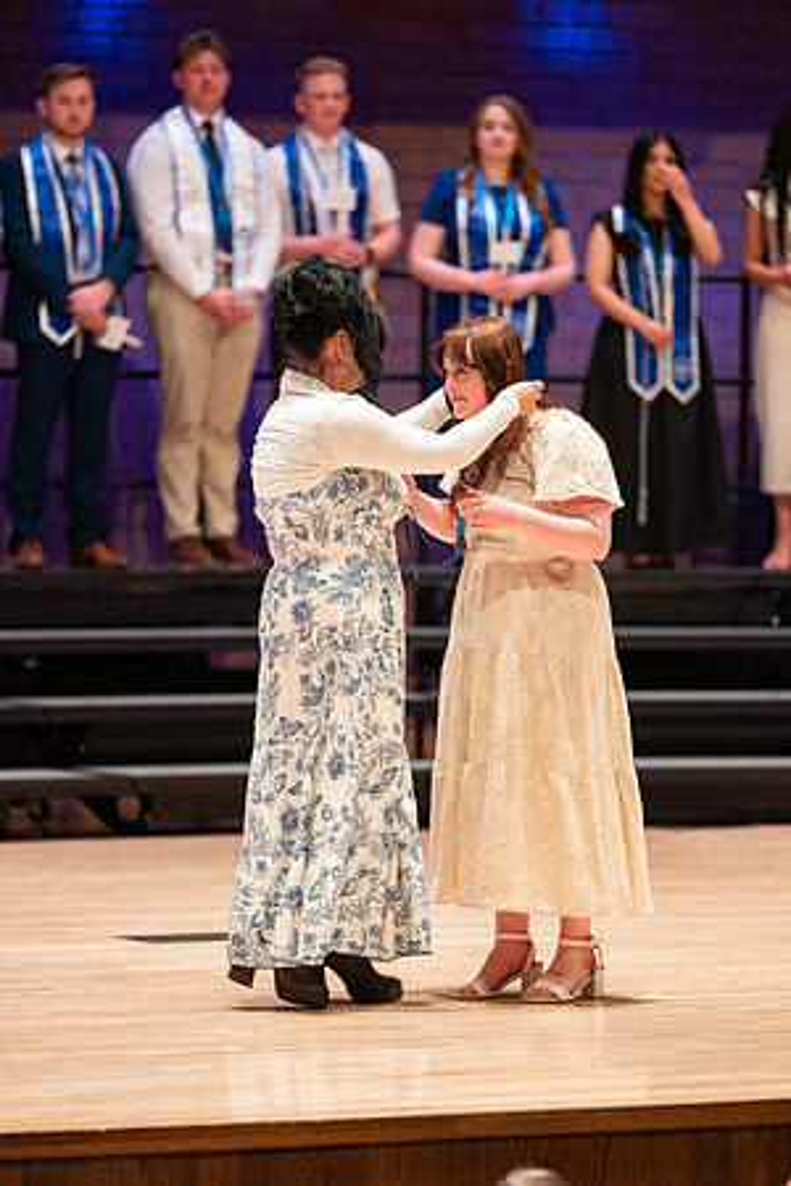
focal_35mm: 200
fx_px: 6591
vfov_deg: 10.3
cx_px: 396
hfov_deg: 6.9
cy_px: 593
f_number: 2.8
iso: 1000
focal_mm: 200
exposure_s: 1/200
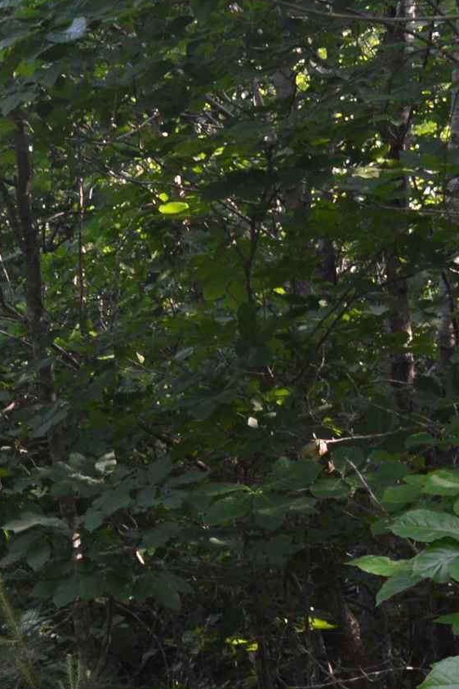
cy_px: 671
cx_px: -665
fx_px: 2716
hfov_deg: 8.7
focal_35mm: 142
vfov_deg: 14.2
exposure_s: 1/80
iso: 400
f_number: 8
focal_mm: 26
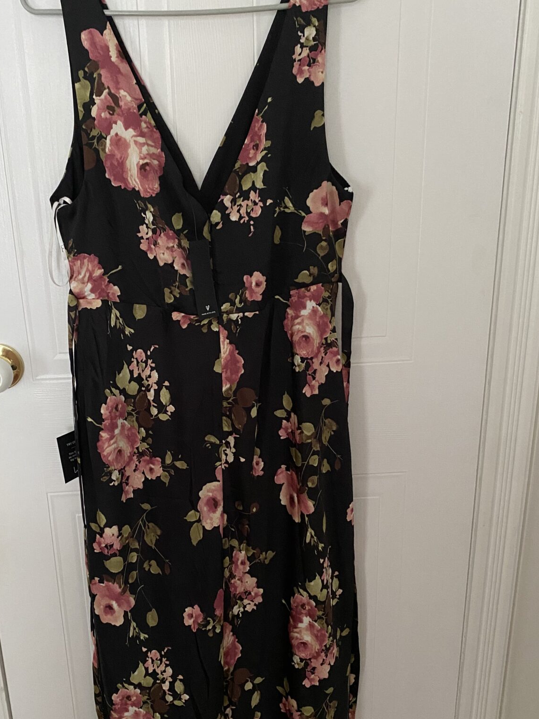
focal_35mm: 35
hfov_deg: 40.5
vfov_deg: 52.5
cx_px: 208
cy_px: 408
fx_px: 727
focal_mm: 4.25
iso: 500
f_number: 1.8
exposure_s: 1/42
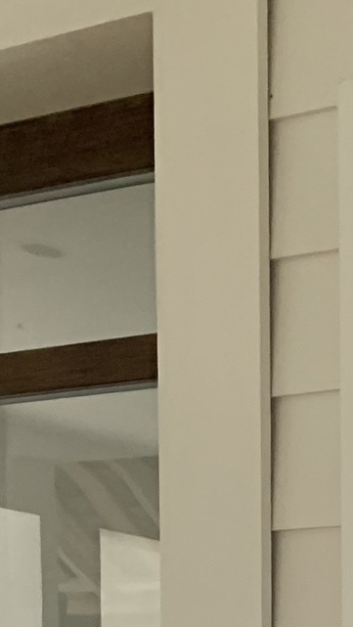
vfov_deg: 17.2
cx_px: 864
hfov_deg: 9.9
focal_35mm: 106
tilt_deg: -6.1
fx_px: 1762
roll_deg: -0.7
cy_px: 1056
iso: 160
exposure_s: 1/60
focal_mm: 4.25
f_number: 1.8
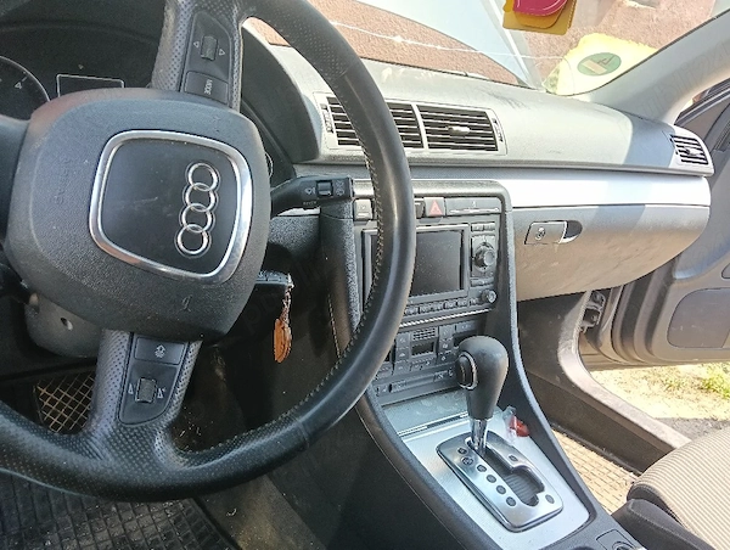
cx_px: 365
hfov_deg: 65.2
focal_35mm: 27
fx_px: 570
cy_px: 275
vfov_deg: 51.5
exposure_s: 1/101
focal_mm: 3.98
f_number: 1.8
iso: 80
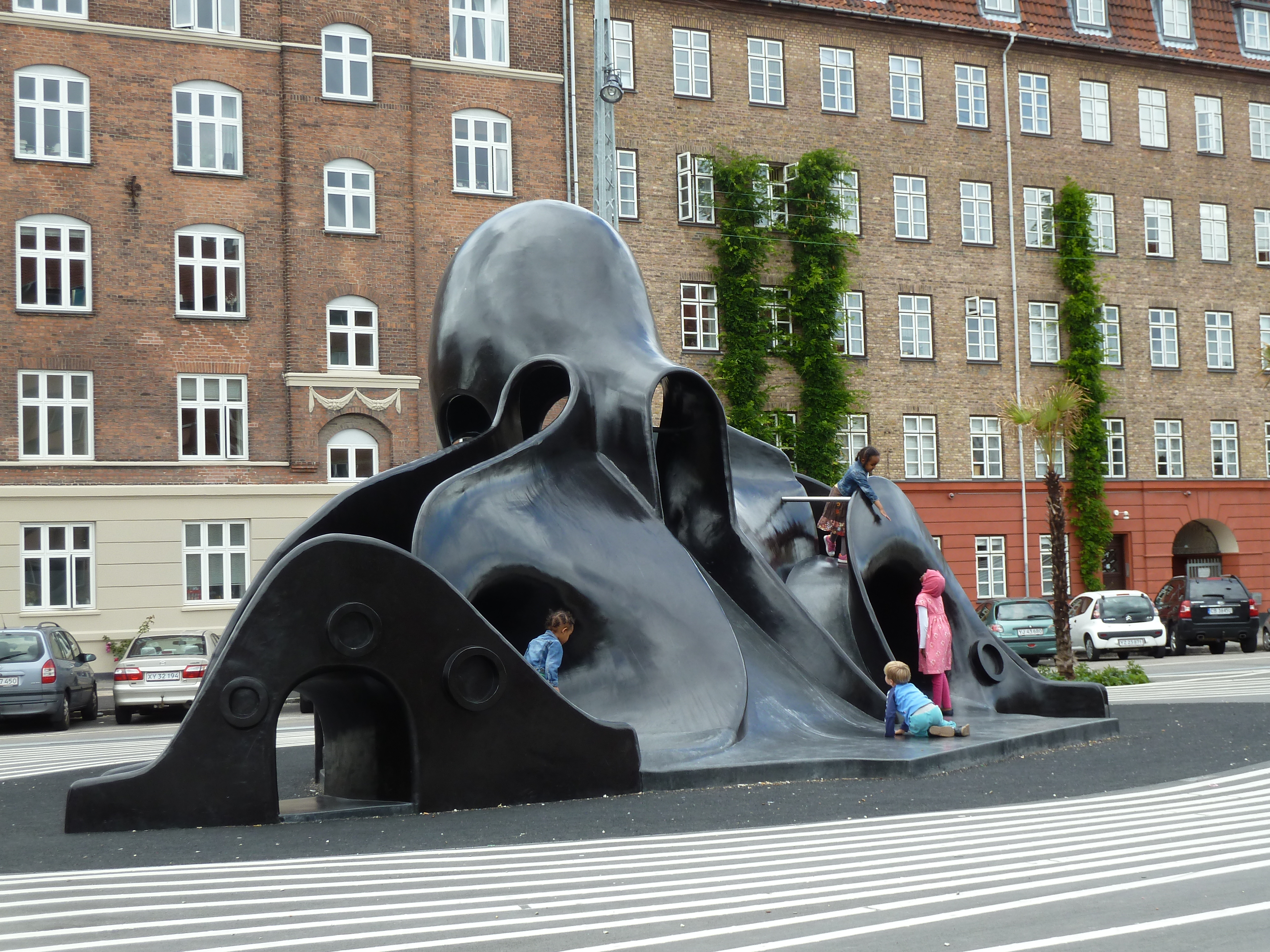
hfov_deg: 32.7
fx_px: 2165
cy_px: 476
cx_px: 635
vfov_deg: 24.8
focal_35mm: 59
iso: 80
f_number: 3.9
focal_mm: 9.7
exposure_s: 1/160
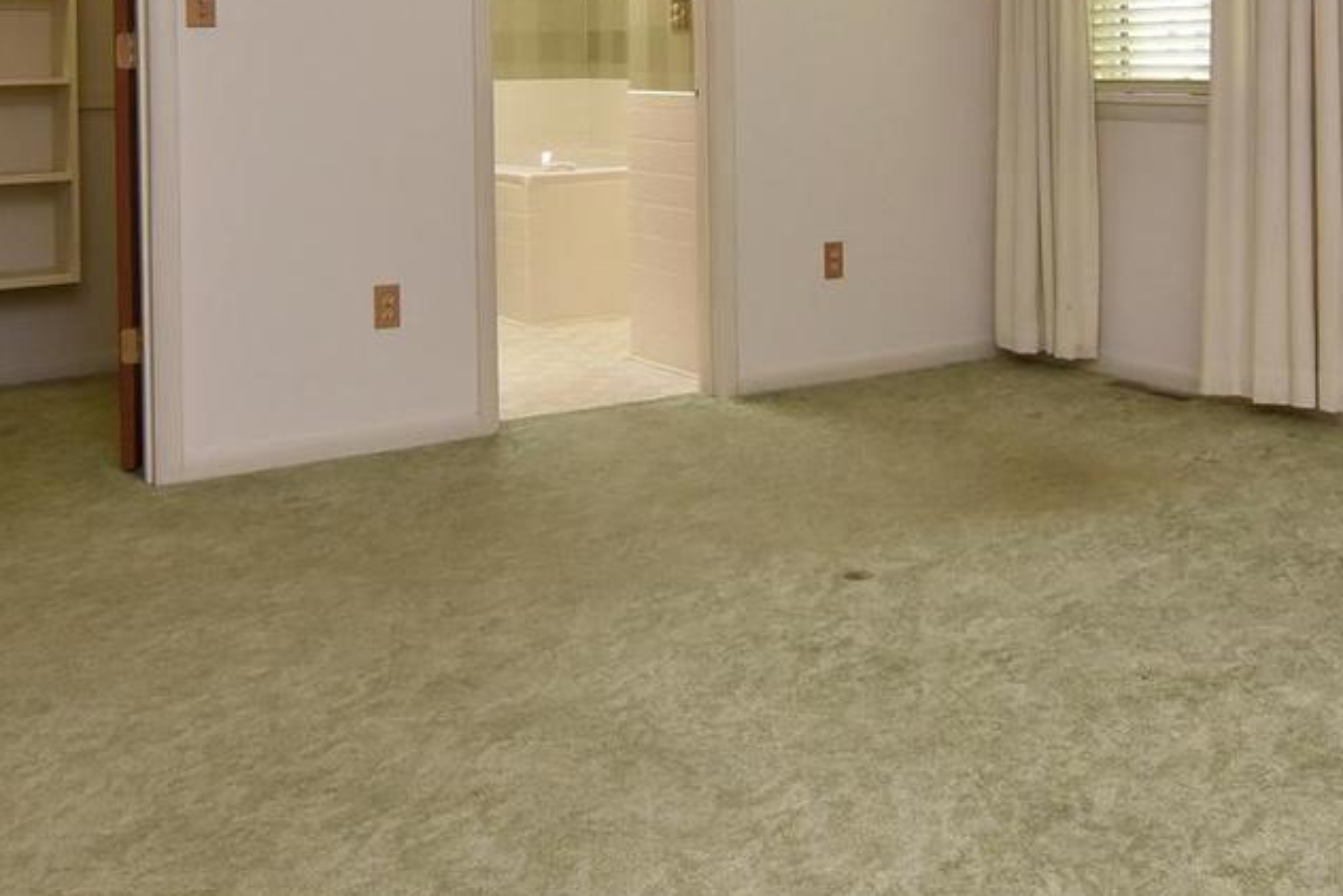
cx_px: 746
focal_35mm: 41
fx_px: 1530
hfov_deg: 47.3
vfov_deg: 31.0
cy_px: 74
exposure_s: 1/50
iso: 800
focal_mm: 12
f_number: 8
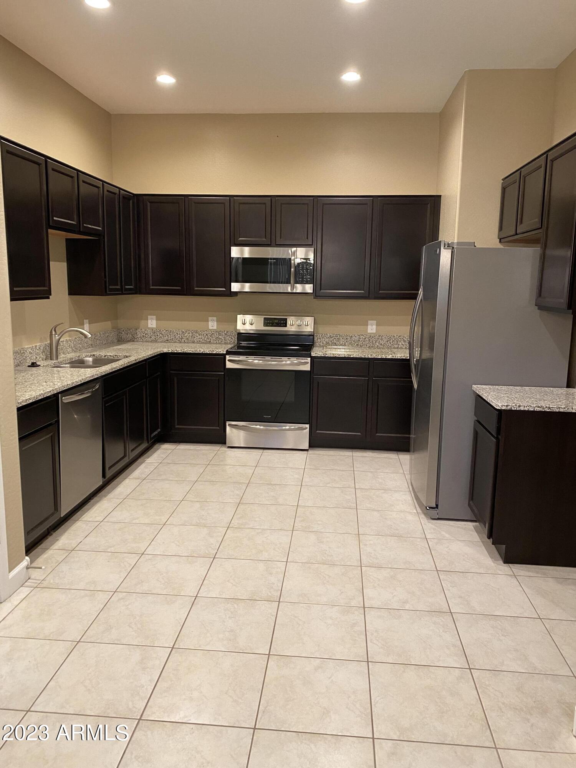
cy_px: 384
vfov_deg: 67.3
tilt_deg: -9.9
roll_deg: -1.1
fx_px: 577
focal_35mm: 26
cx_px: 288
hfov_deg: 53.1
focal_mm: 4.25
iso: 250
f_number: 1.8
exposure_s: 1/60
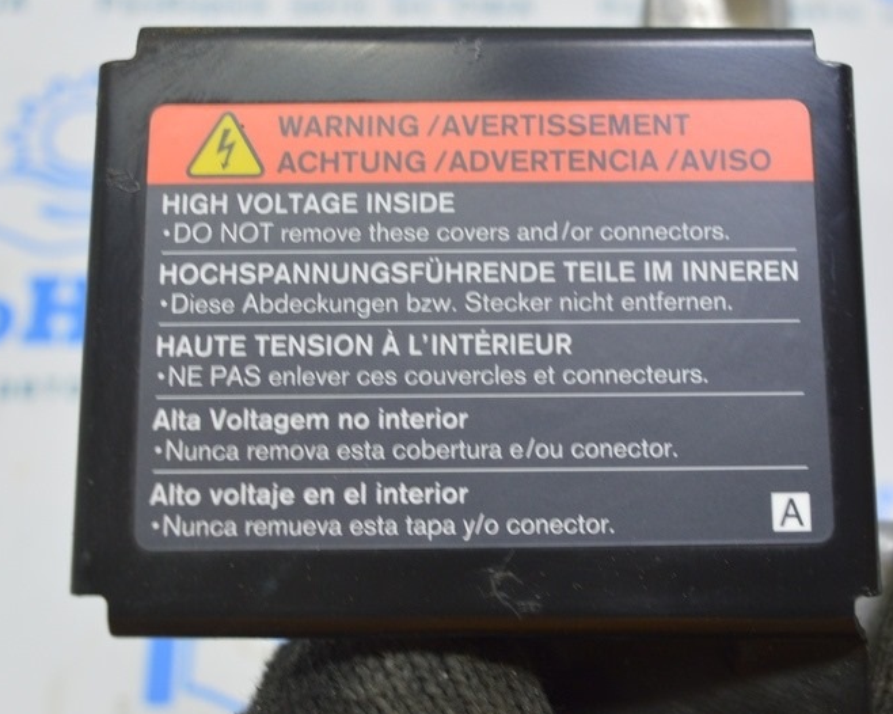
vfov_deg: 27.7
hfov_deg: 34.3
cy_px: 305
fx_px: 1446
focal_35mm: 55
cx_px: 464
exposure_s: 1/20
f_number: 5.6
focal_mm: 25
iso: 400
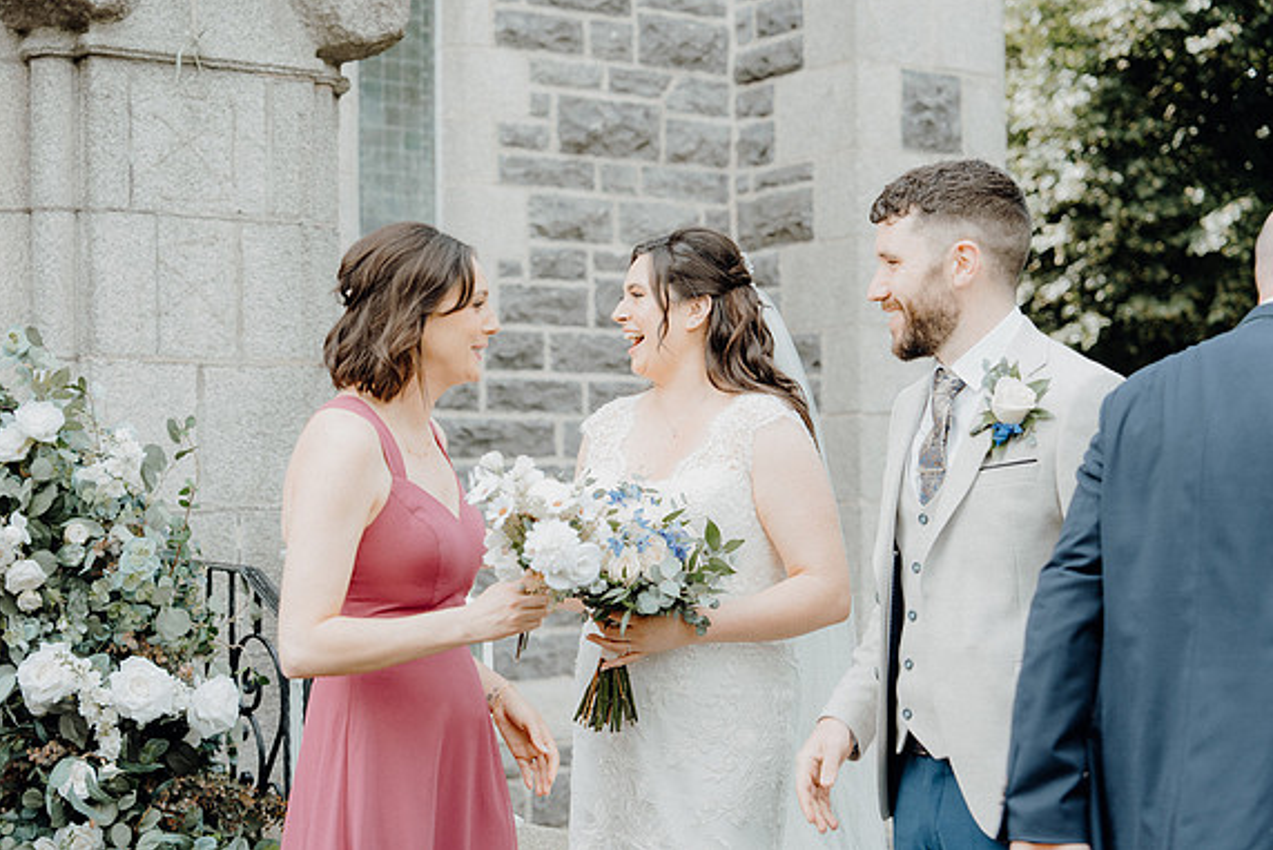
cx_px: 635
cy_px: 421
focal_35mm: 65
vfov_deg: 20.9
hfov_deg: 31.0
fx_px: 2299
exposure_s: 1/200
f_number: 3.5
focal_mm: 64
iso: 125
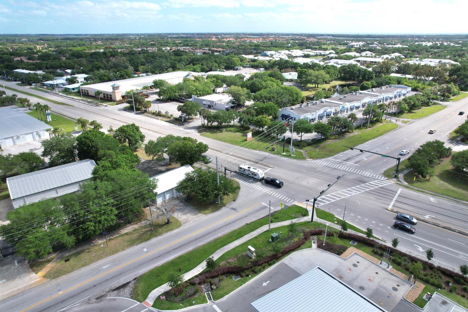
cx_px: 234
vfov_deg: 57.2
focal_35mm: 22
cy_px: 156
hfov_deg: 78.6
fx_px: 286
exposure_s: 1/1500
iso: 100
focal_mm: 8.38
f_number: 2.8
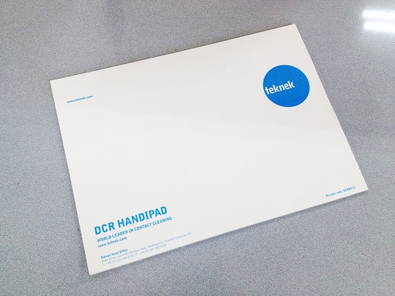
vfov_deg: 40.7
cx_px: 198
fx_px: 399
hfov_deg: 52.6
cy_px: 148
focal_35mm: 35
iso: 100
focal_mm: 4.28
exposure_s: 1/120
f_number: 2.4
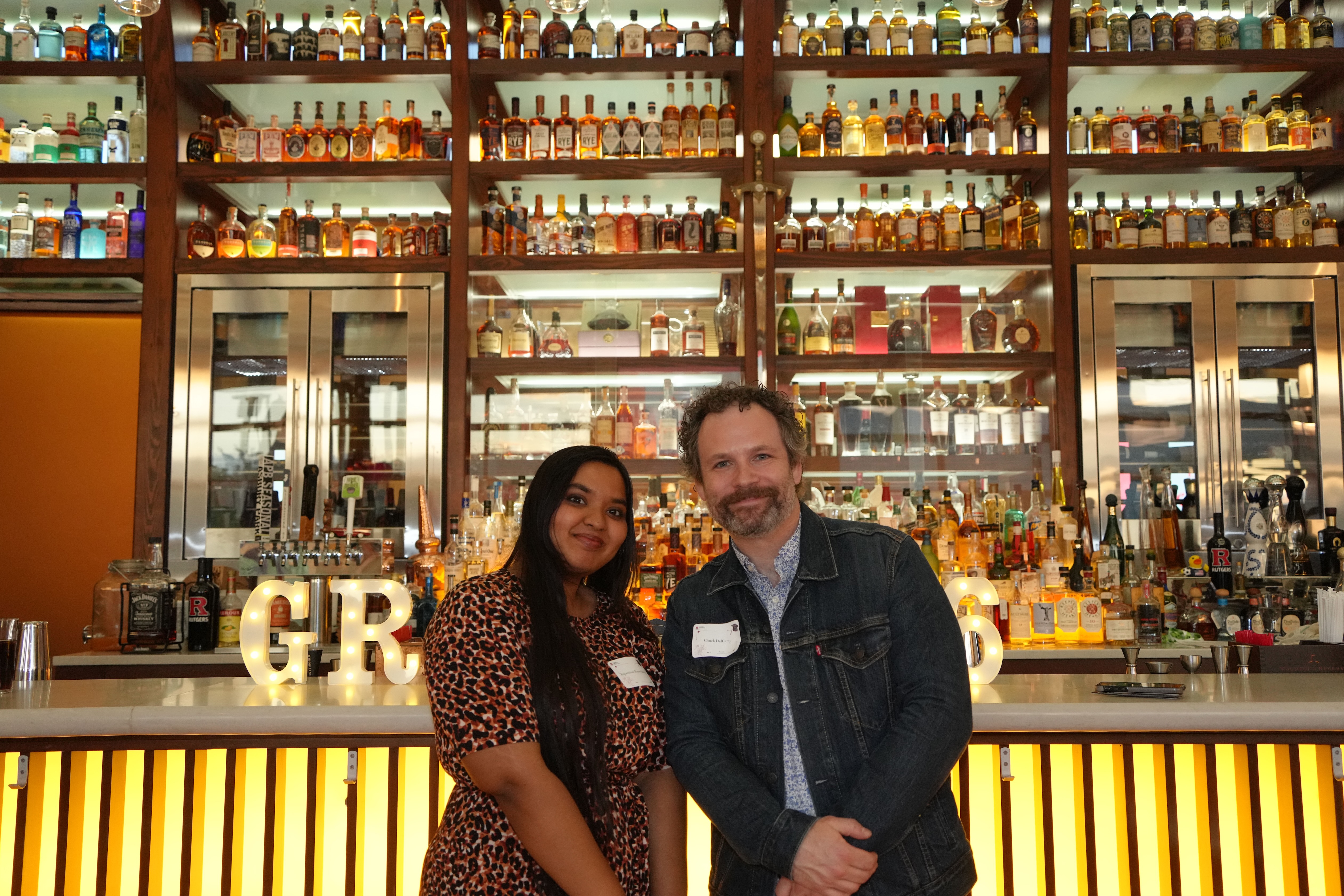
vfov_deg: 40.0
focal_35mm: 33
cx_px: 672
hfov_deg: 57.2
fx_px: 1232
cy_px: 448
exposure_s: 1/160
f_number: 4
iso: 3200
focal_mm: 33
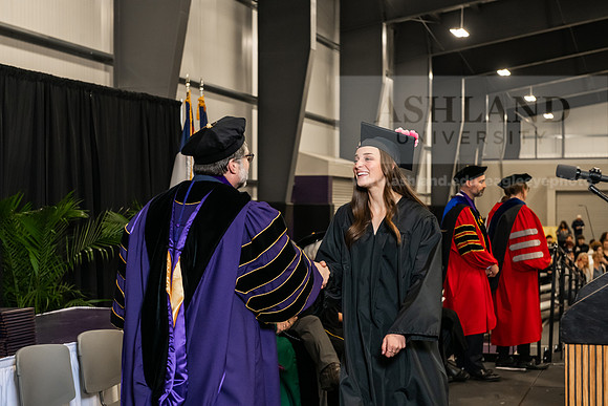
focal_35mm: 62
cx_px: 304
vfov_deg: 21.9
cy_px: 203
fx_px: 1047
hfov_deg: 32.4
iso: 2500
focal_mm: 62
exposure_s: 1/200
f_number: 5
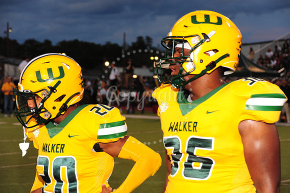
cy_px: 96
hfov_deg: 19.5
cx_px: 145
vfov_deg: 13.0
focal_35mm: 105
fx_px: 845
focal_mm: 105
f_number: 7.1
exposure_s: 1/80
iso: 640
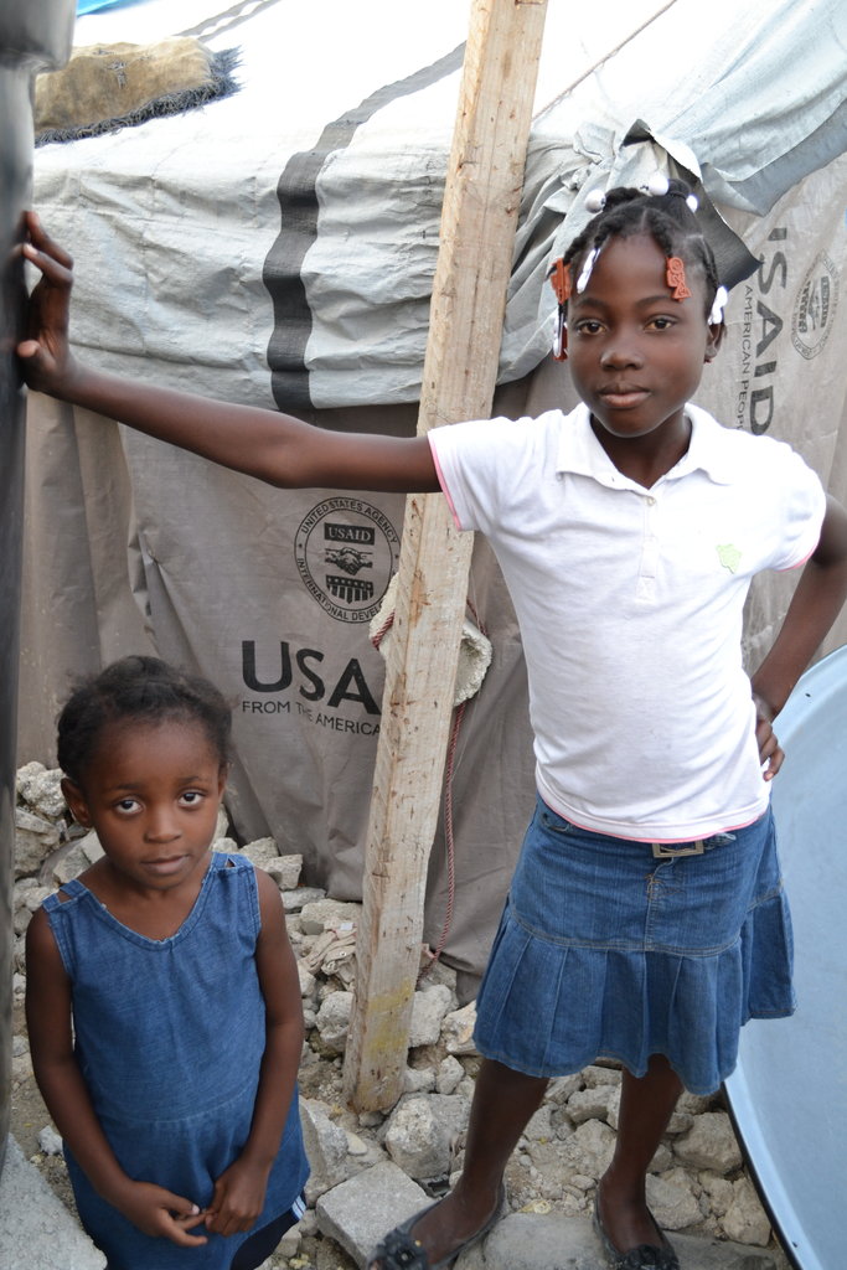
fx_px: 1270
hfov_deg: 36.9
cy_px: 635
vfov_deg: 53.1
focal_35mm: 36
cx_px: 424
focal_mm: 24
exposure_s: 1/80
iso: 400
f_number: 4.5
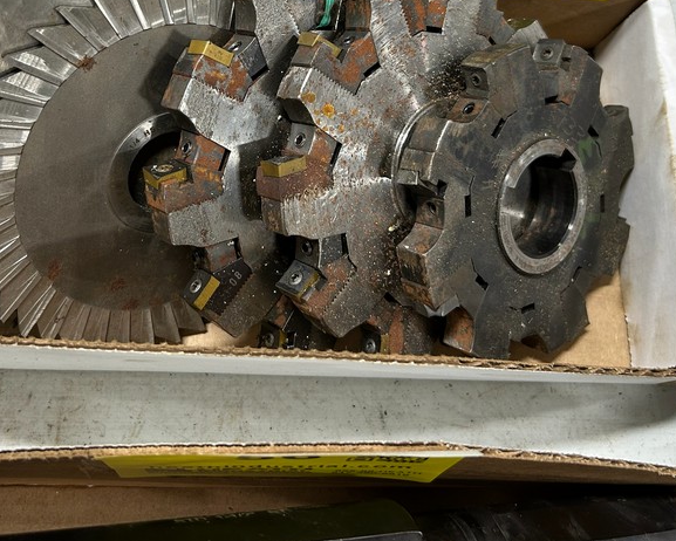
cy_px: 100
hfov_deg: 40.9
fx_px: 901
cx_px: 261
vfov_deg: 32.4
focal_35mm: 45
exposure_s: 1/60
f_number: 1.5
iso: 100
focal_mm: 5.7
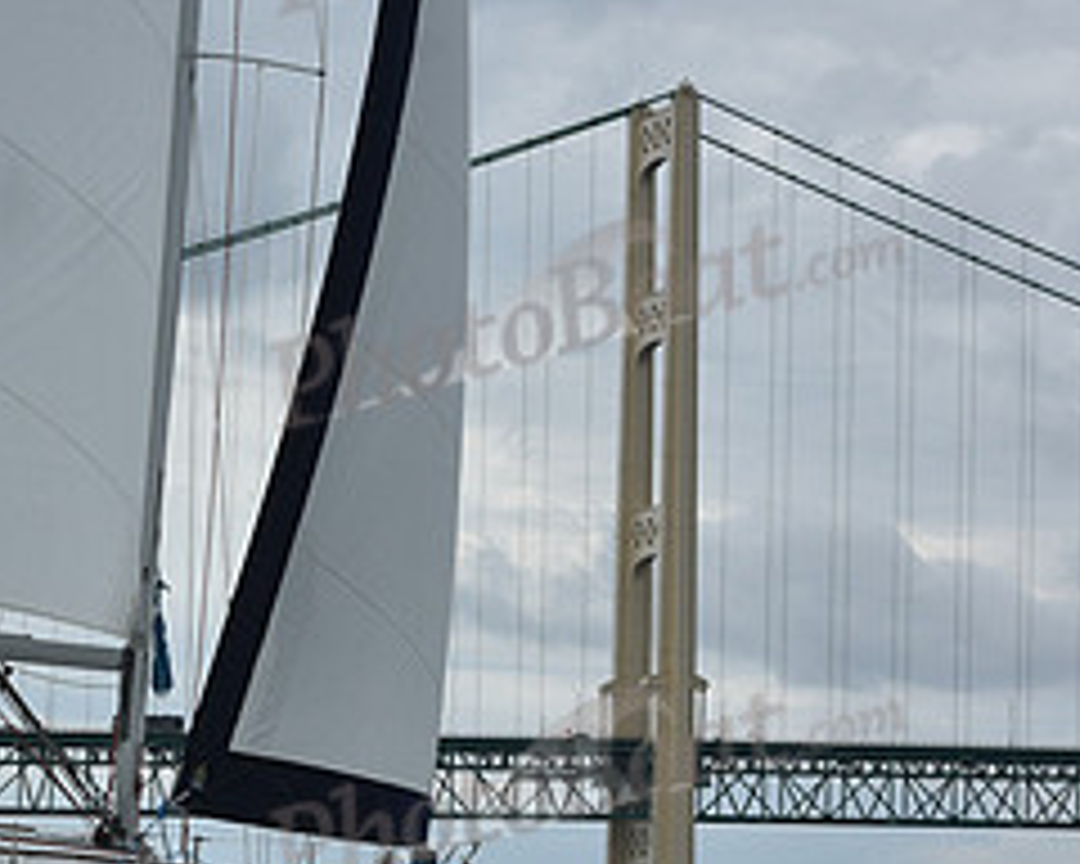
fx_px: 5082
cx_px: 40
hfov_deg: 12.0
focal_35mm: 159
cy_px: 610
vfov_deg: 9.7
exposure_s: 1/800
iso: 250
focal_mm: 70
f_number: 9
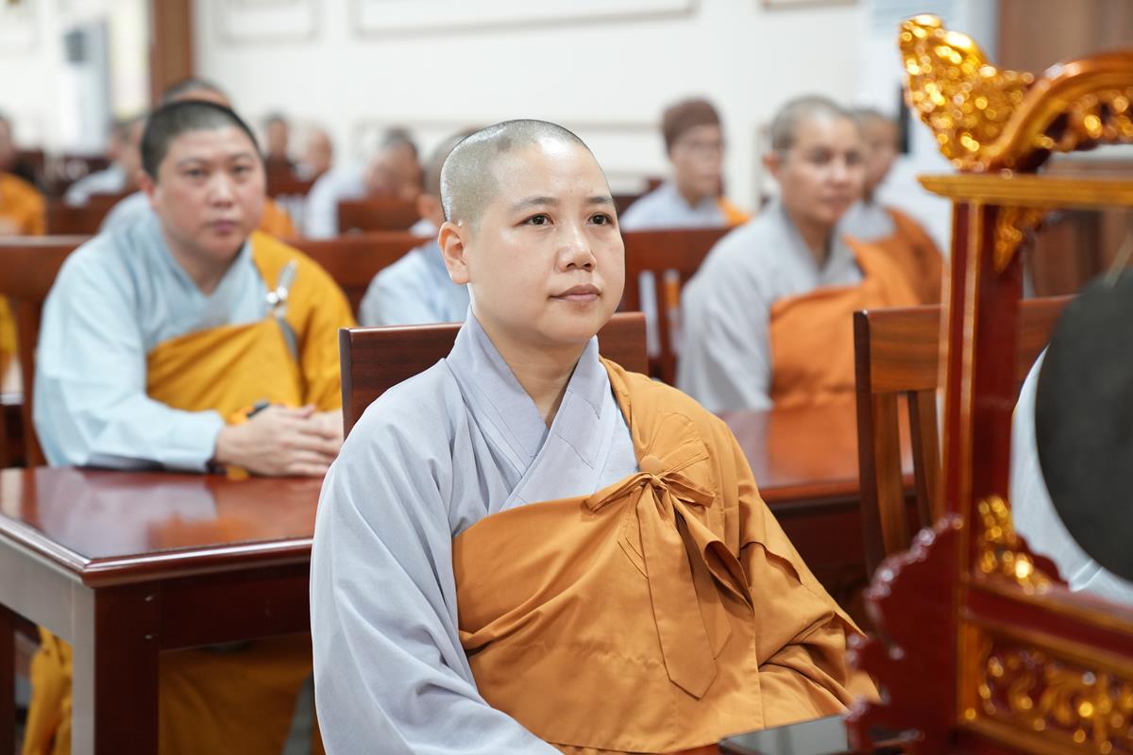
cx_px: 566
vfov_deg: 19.5
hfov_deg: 28.8
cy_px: 378
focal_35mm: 70
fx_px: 2203
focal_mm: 70
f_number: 2.8
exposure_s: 1/80
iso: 2000
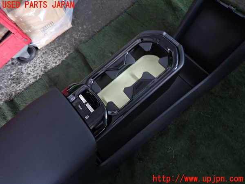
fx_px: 177
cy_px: 92
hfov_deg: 69.4
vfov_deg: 54.9
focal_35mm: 25
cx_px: 122
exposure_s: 1/30
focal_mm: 4.5
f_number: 2
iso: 200
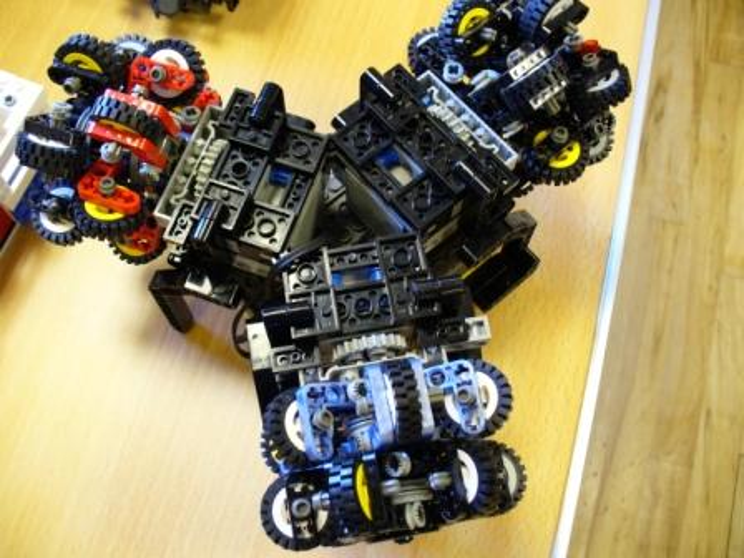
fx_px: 795
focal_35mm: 37
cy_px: 279
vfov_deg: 38.7
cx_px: 372
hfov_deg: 50.1
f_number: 2.8
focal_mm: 6.1
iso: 200
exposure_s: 1/15
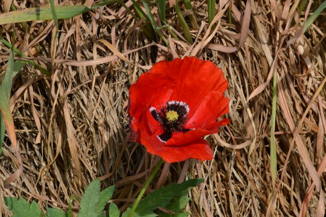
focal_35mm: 270
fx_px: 2445
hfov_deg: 7.6
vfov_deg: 5.1
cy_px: 108
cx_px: 163
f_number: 22
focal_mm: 180
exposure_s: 1/250
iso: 800
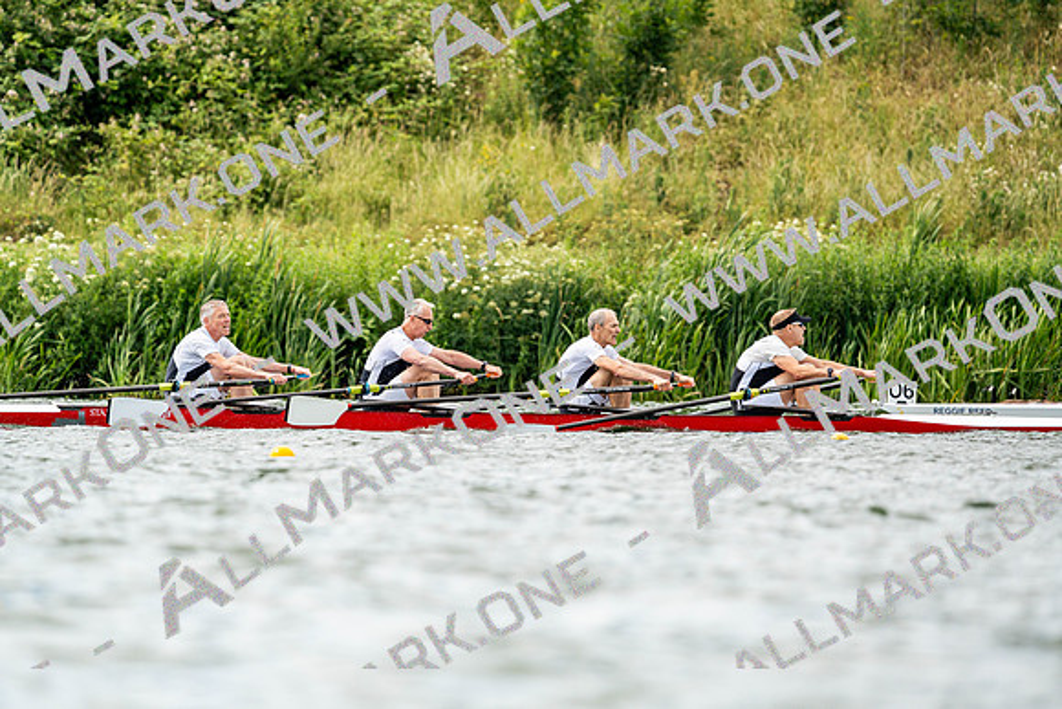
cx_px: 531
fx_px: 12776
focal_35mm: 433
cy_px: 354
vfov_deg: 3.2
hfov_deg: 4.8
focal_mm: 433
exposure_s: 1/2000
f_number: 6.3
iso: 400
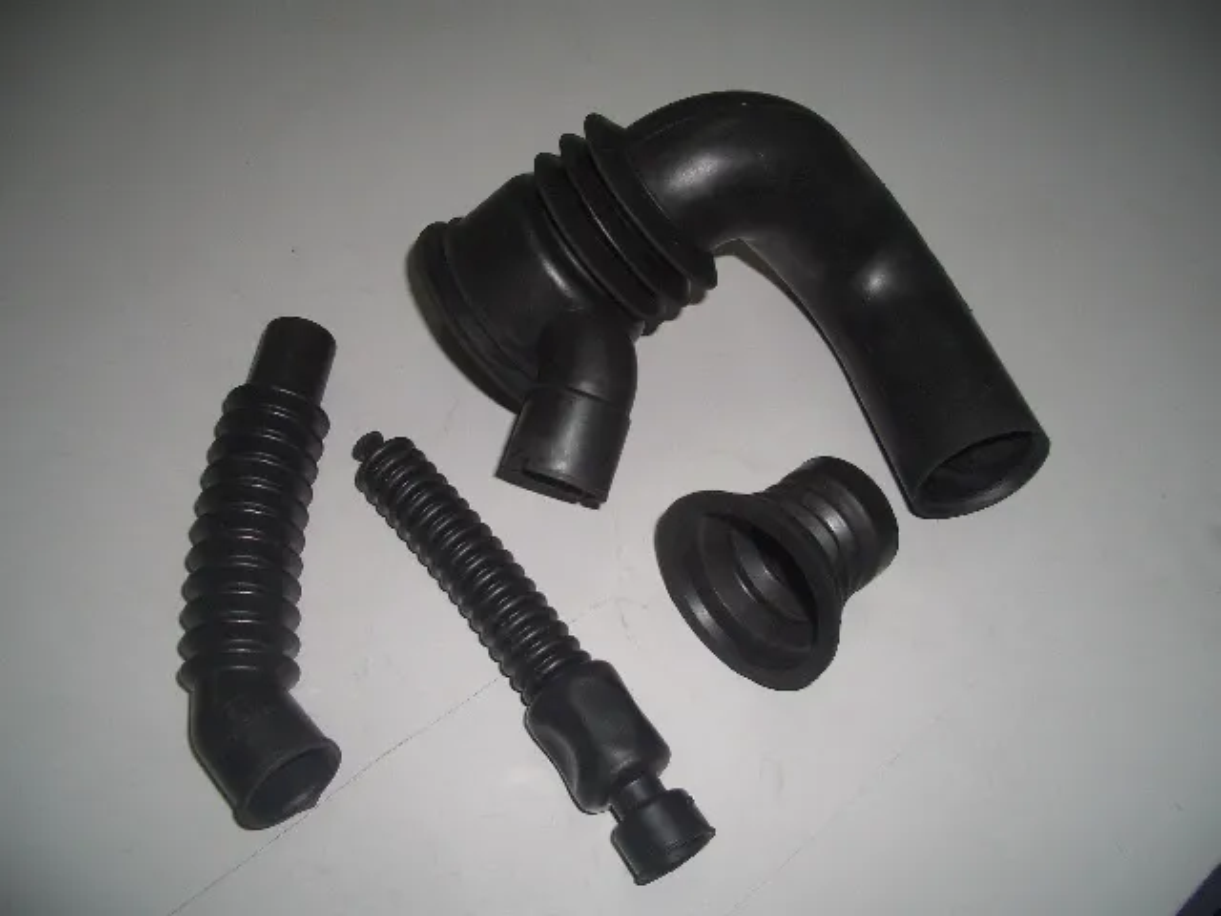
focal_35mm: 35
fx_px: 1235
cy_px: 458
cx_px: 610
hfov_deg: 52.6
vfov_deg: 40.7
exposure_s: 1/60
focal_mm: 5.8
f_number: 2.6
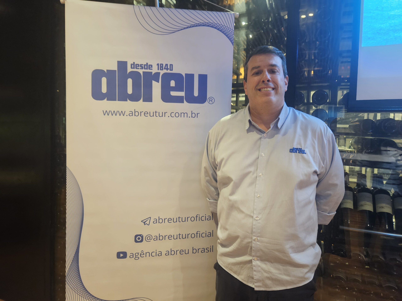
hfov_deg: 73.9
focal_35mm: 23
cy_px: 150
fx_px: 267
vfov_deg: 58.9
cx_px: 201
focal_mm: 5.4
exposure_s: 1/24
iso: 1000
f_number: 1.8
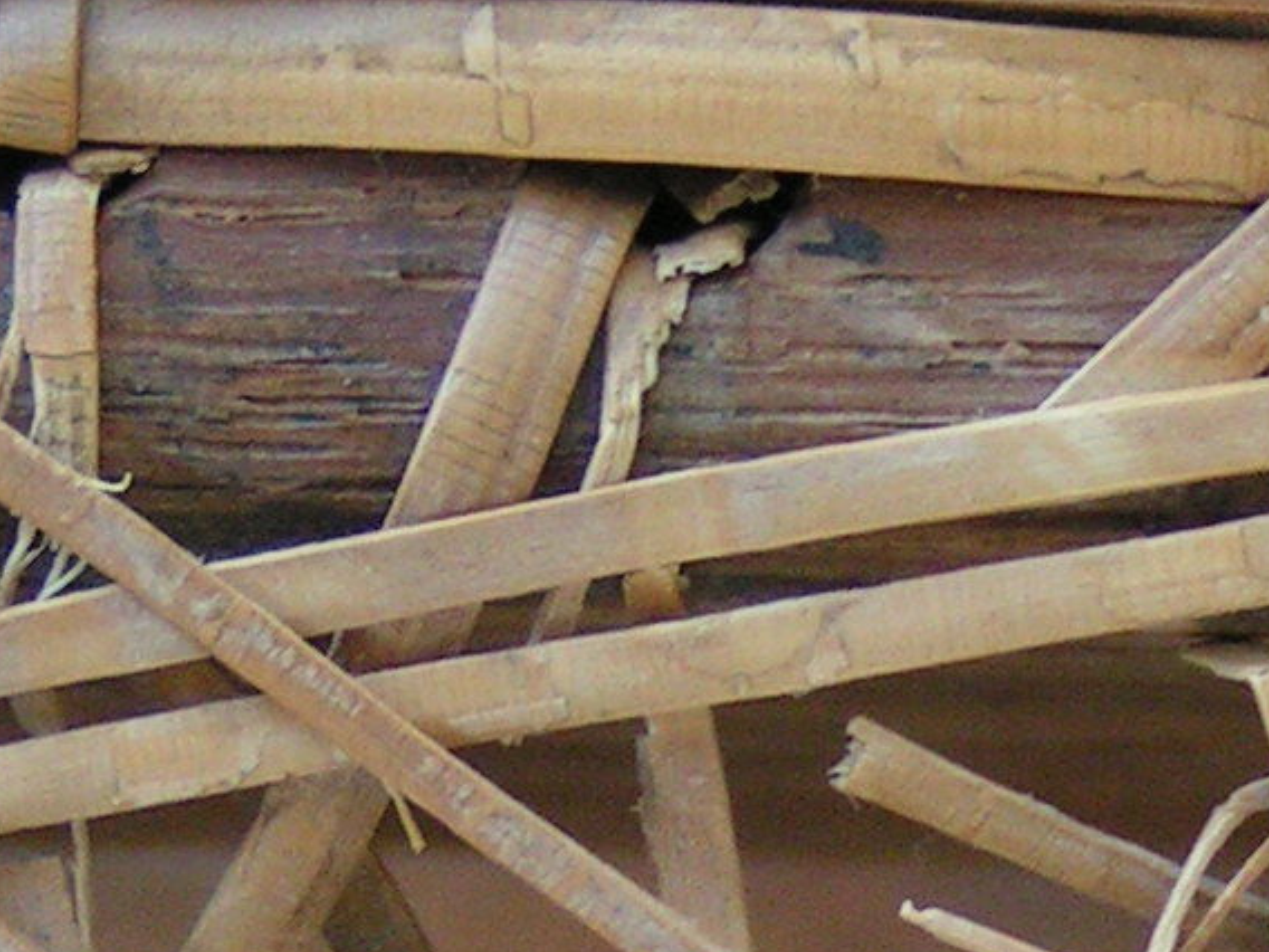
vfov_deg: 6.5
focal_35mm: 227
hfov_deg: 8.7
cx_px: 1224
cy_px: 1124
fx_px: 8322
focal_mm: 9.7
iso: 160
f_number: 3.2
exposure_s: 1/60
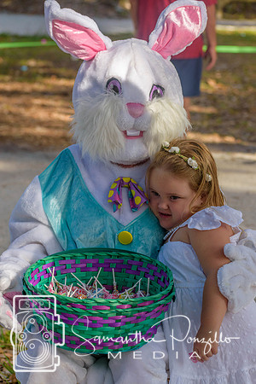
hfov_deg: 10.2
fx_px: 1440
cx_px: 128
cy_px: 192
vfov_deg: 15.2
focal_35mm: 135
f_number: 5.6
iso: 220
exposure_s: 1/500
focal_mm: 90
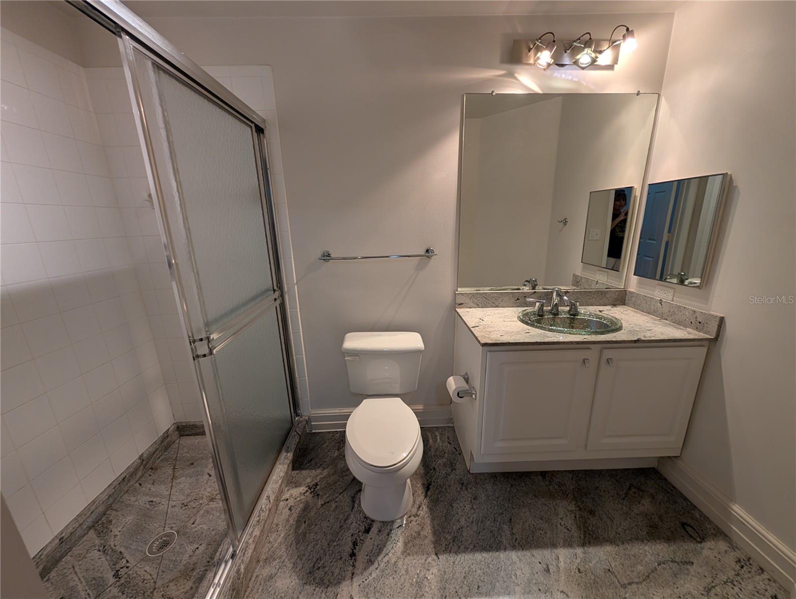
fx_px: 276
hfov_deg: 110.5
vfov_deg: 94.6
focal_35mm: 12
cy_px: 300
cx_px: 398
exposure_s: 1/60
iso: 120
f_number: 1.7
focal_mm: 2.02
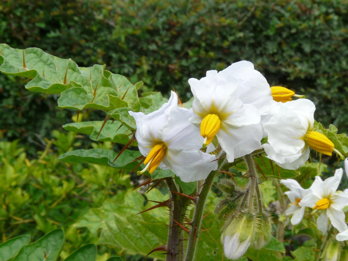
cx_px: 174
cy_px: 130
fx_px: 462
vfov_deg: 31.5
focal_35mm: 46
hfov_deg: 41.2
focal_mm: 7.5
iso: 100
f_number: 8
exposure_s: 1/160
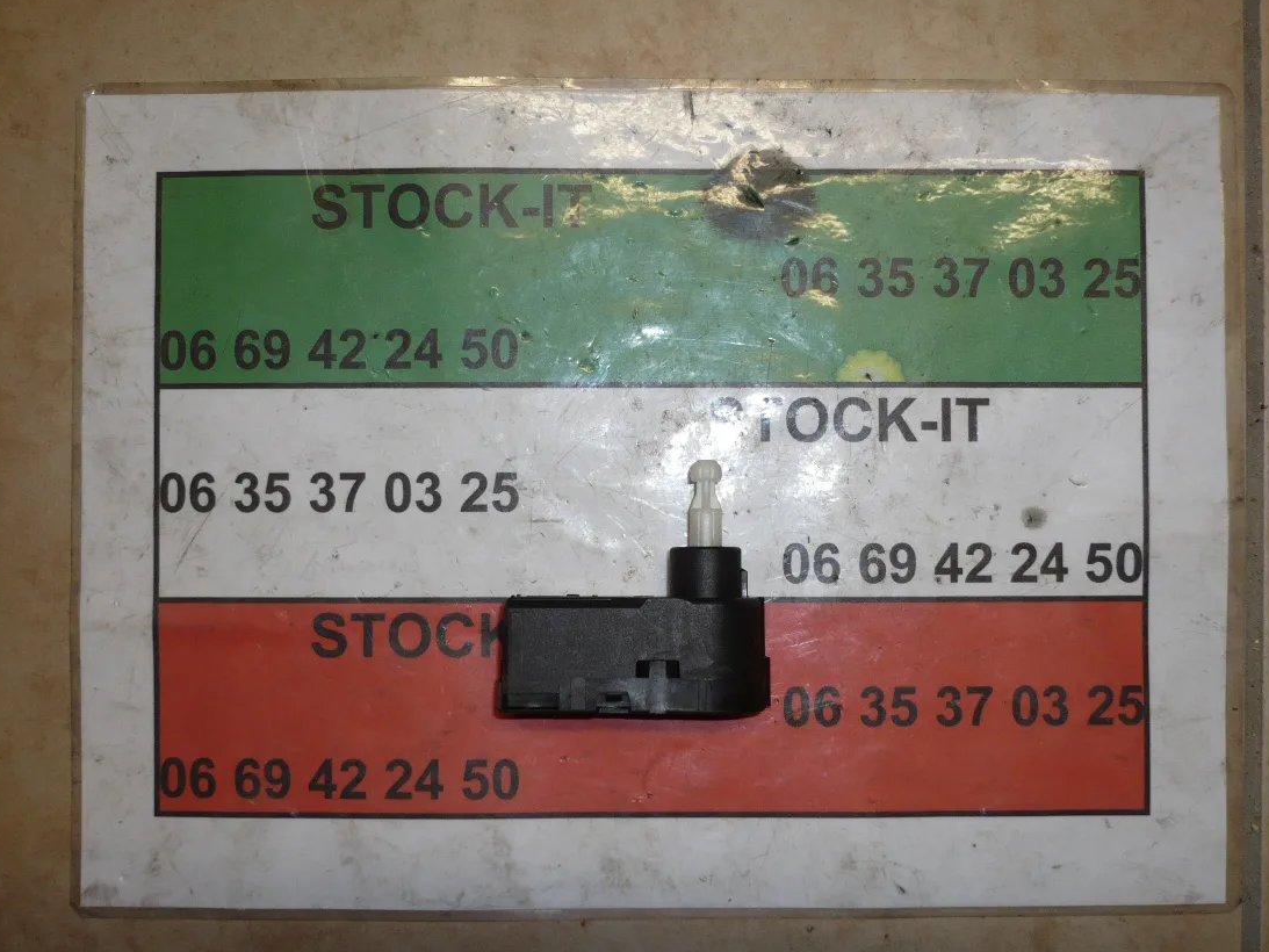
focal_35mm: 41
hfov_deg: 45.7
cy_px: 450
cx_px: 672
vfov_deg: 35.1
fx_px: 1503
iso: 100
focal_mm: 5.8
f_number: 2.8
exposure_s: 1/30
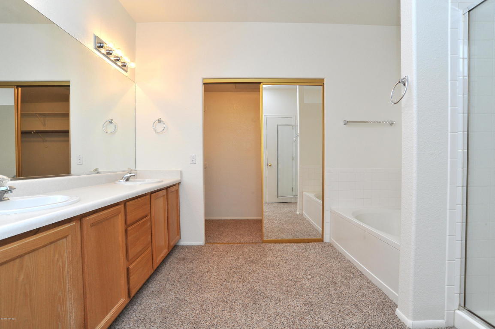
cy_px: 164
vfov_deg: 67.3
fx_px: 247
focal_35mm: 18
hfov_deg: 90.0
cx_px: 248
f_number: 13
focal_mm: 18
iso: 1000
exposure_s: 1/40
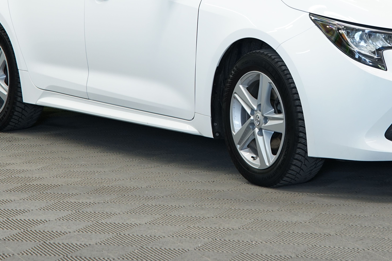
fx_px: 1666
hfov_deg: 13.4
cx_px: 295
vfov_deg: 8.9
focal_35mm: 153
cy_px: 9
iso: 500
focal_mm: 75
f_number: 6.3
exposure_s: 1/15
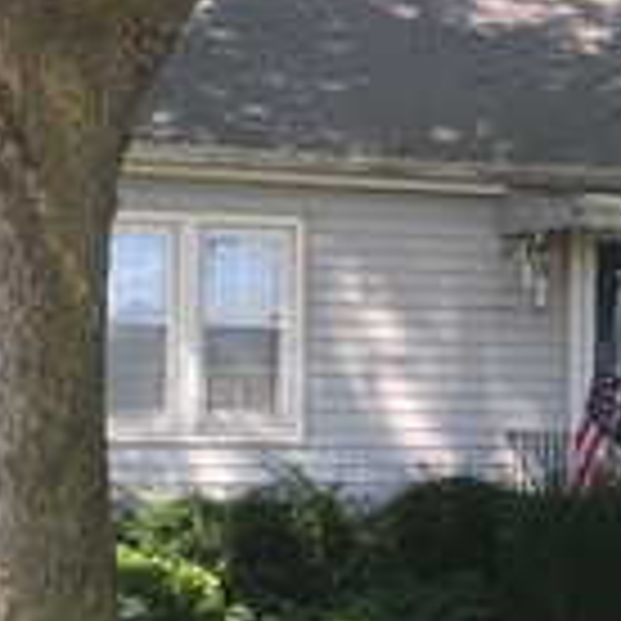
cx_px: 621
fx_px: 2415
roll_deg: -2.1
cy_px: 378
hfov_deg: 14.4
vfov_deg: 14.6
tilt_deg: +4.0
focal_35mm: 119
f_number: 2.2
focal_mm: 4.15
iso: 25
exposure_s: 1/430
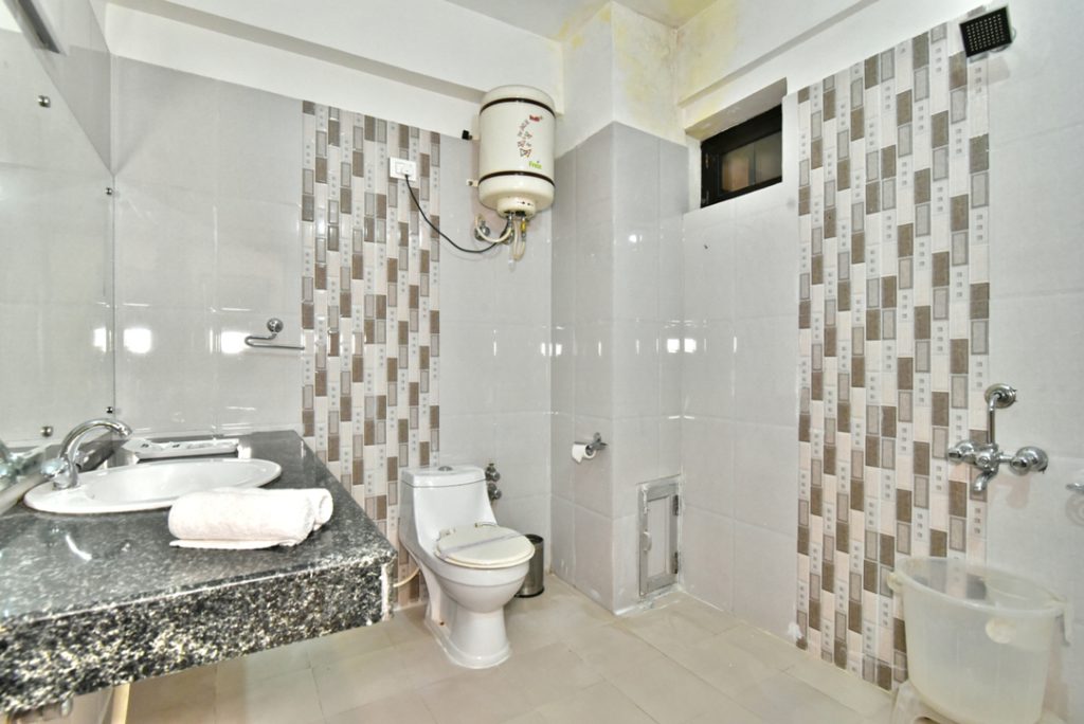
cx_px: 542
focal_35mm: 16
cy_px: 362
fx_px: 482
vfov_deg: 73.8
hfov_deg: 96.7
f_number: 8
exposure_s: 1/80
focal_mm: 16
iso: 6400
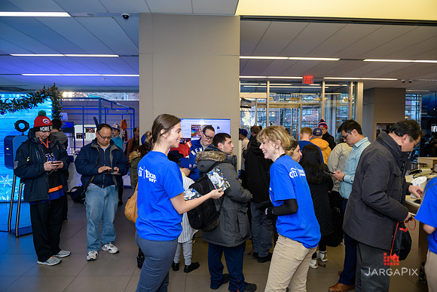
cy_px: 146
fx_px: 291
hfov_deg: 73.7
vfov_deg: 53.2
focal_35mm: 24
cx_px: 218
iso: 400
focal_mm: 24
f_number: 3.2
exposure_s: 1/125
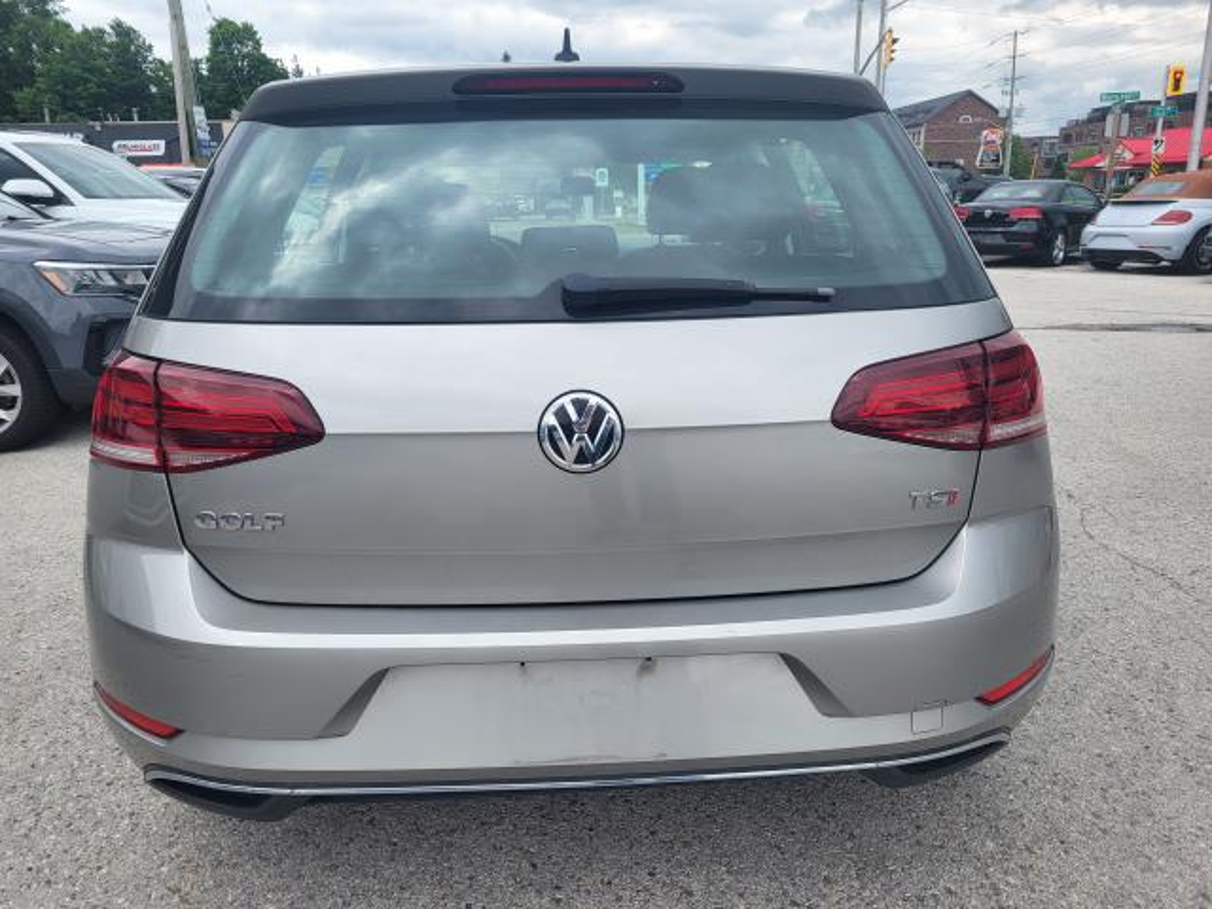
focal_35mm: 26
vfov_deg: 53.1
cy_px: 454
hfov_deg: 67.3
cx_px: 606
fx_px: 910
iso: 40
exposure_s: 1/1235
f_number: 1.8
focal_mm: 5.4
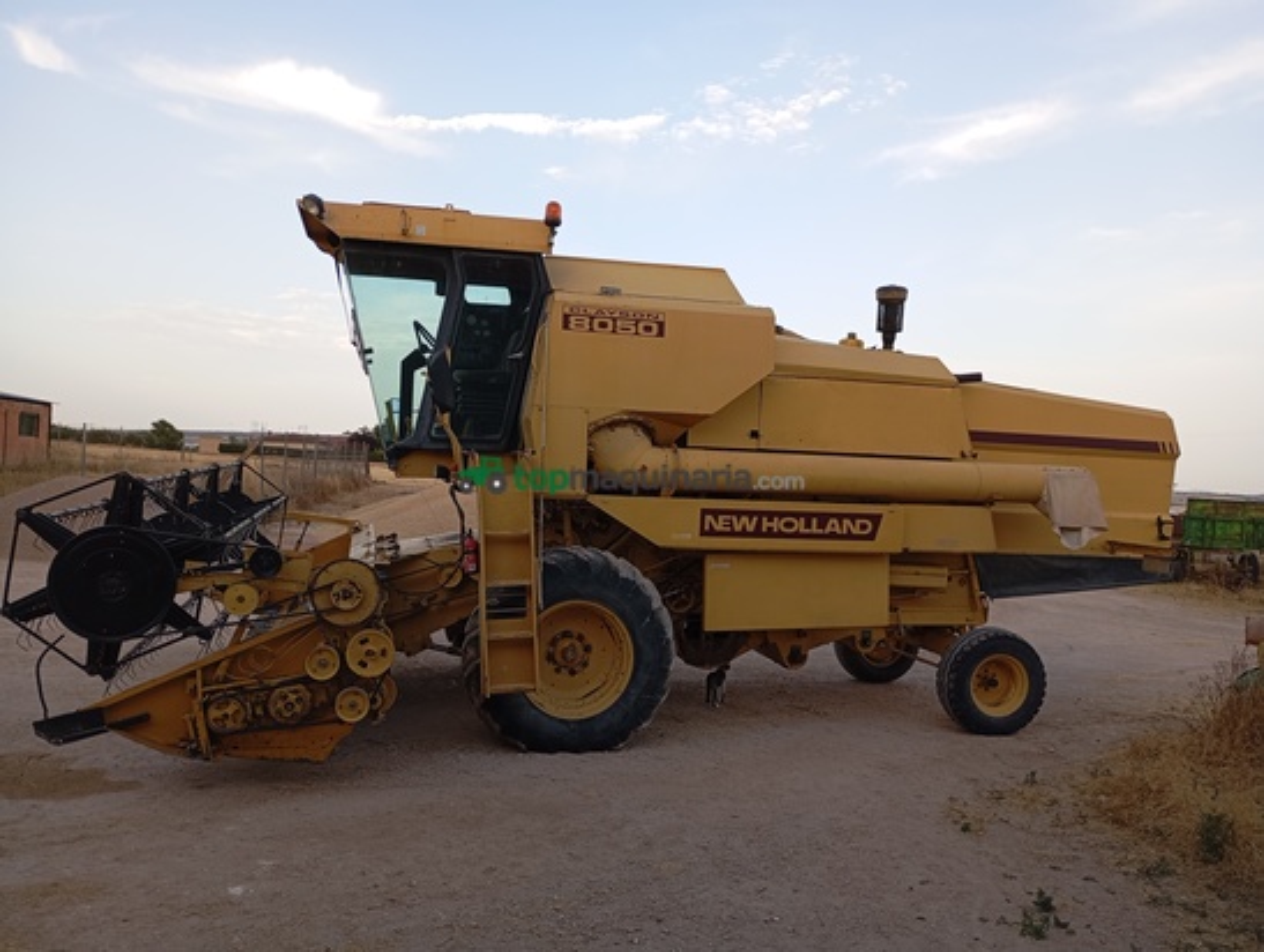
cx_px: 632
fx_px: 1024
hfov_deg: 63.4
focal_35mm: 28
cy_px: 476
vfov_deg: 49.9
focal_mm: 4.27
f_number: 1.8
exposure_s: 1/142
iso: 102
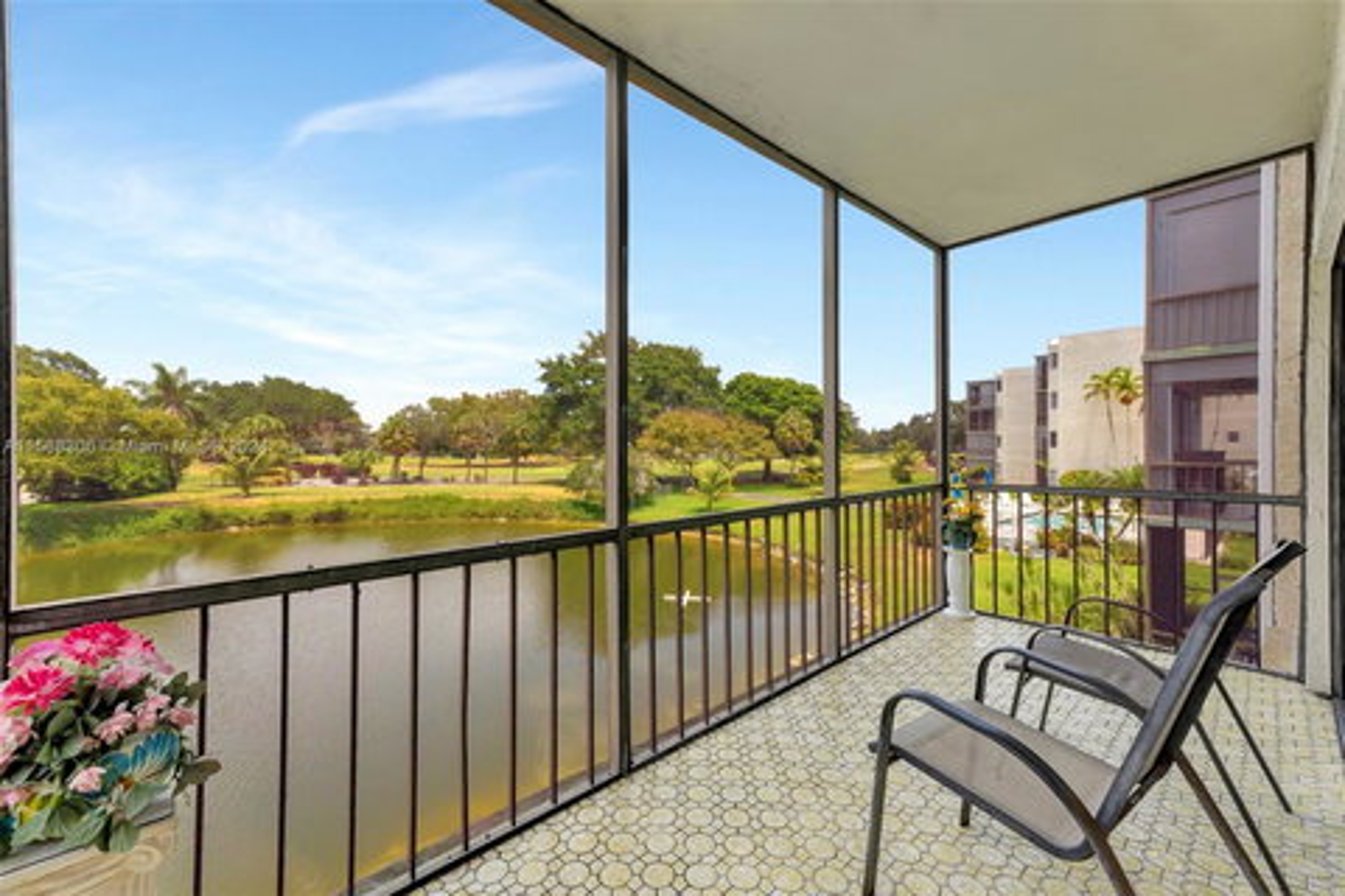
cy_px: 448
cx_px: 672
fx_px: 523
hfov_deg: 104.3
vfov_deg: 81.2
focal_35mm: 14
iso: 400
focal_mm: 14
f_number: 9
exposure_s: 1/30
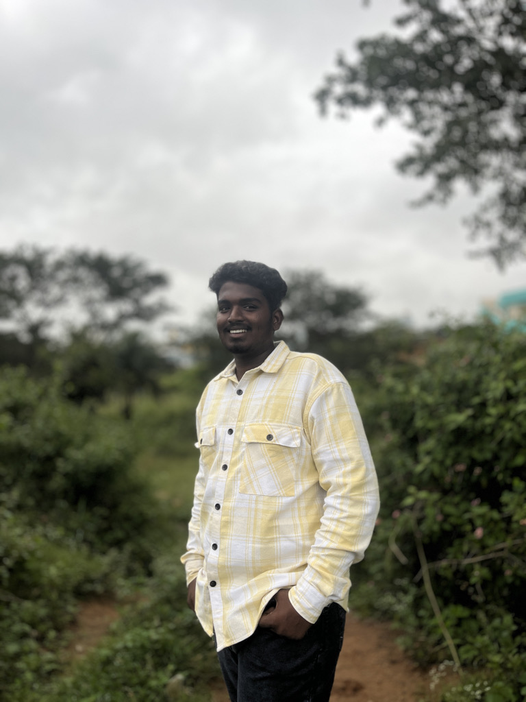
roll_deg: +2.6
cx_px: 263
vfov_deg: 67.3
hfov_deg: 53.1
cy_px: 351
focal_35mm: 26
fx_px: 527
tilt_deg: +1.3
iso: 32
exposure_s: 1/129
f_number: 1.6
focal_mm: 5.1
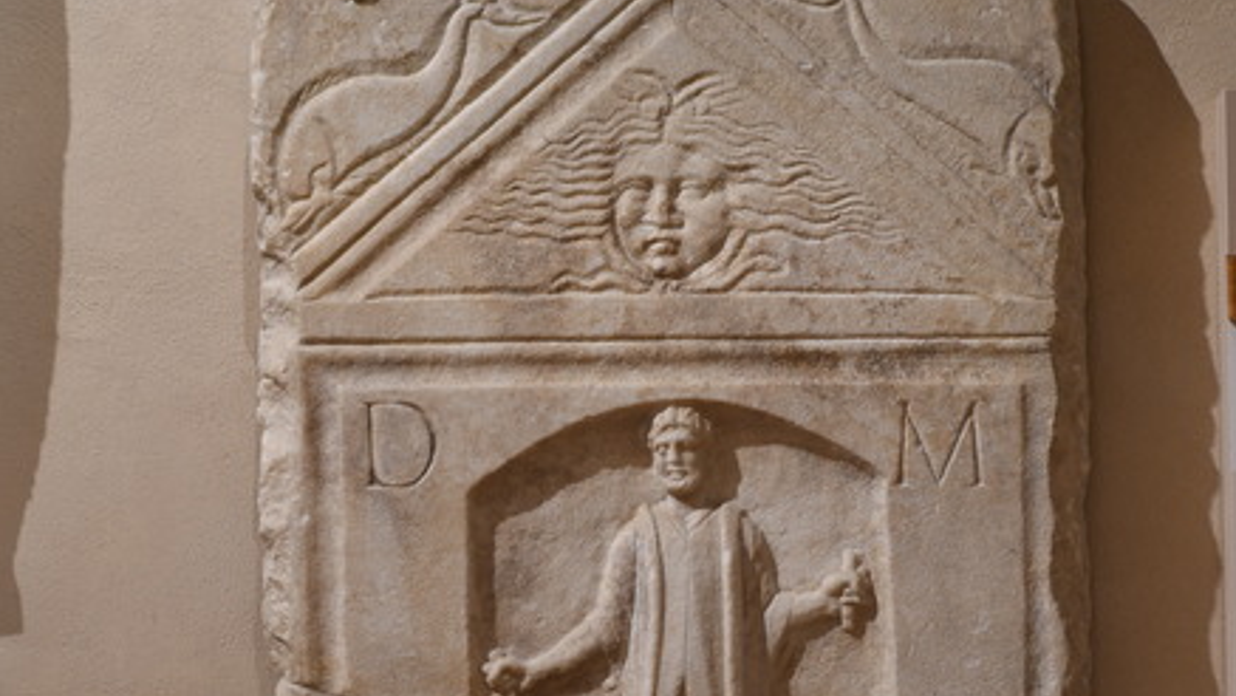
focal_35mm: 166
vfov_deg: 7.3
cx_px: 617
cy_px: 730
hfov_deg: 13.0
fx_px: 5441
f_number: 4.5
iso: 125
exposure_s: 1/20
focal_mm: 70
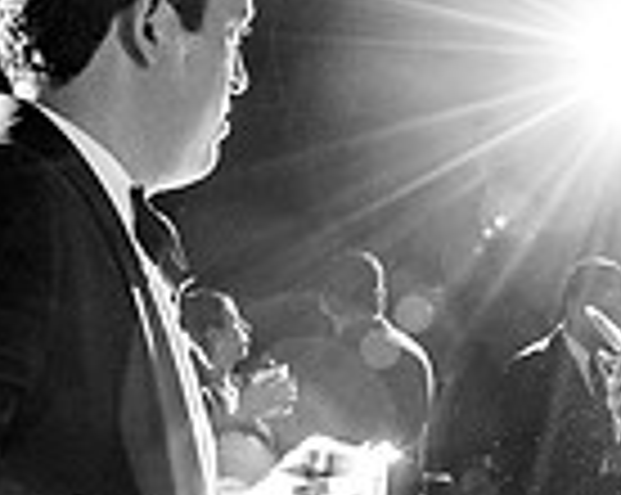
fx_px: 1964
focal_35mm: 107
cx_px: 454
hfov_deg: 17.9
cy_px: 278
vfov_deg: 14.4
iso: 2000
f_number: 5.6
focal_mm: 24
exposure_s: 1/200
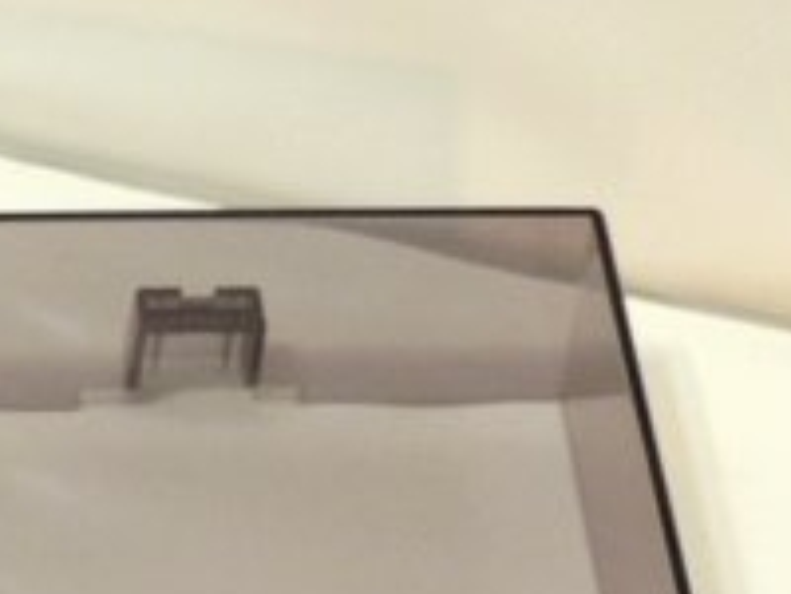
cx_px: -490
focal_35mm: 172
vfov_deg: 8.3
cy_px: 1113
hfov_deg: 10.9
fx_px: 3930
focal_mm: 7.6
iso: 450
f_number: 3.4
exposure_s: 1/13
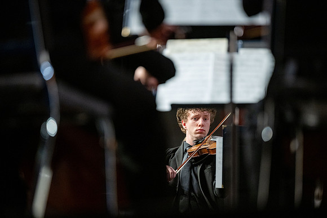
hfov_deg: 10.3
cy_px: 109
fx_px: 1817
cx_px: 164
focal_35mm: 200
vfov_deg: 6.9
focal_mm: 200
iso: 2500
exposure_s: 1/400
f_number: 2.8
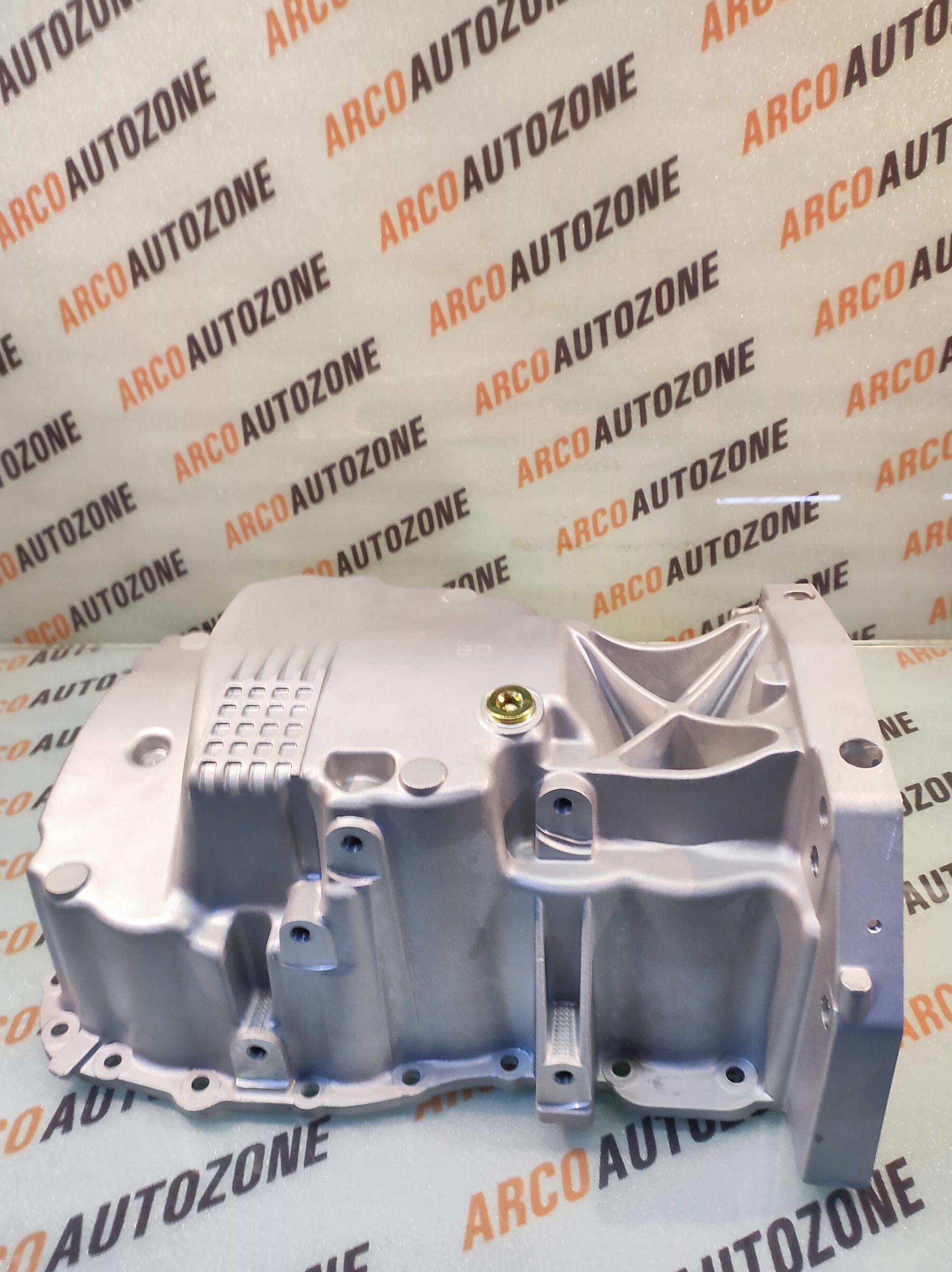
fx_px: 661
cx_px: 484
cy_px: 635
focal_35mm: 18
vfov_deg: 87.8
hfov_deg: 71.5
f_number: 1.79
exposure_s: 1/33
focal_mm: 4.74
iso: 184
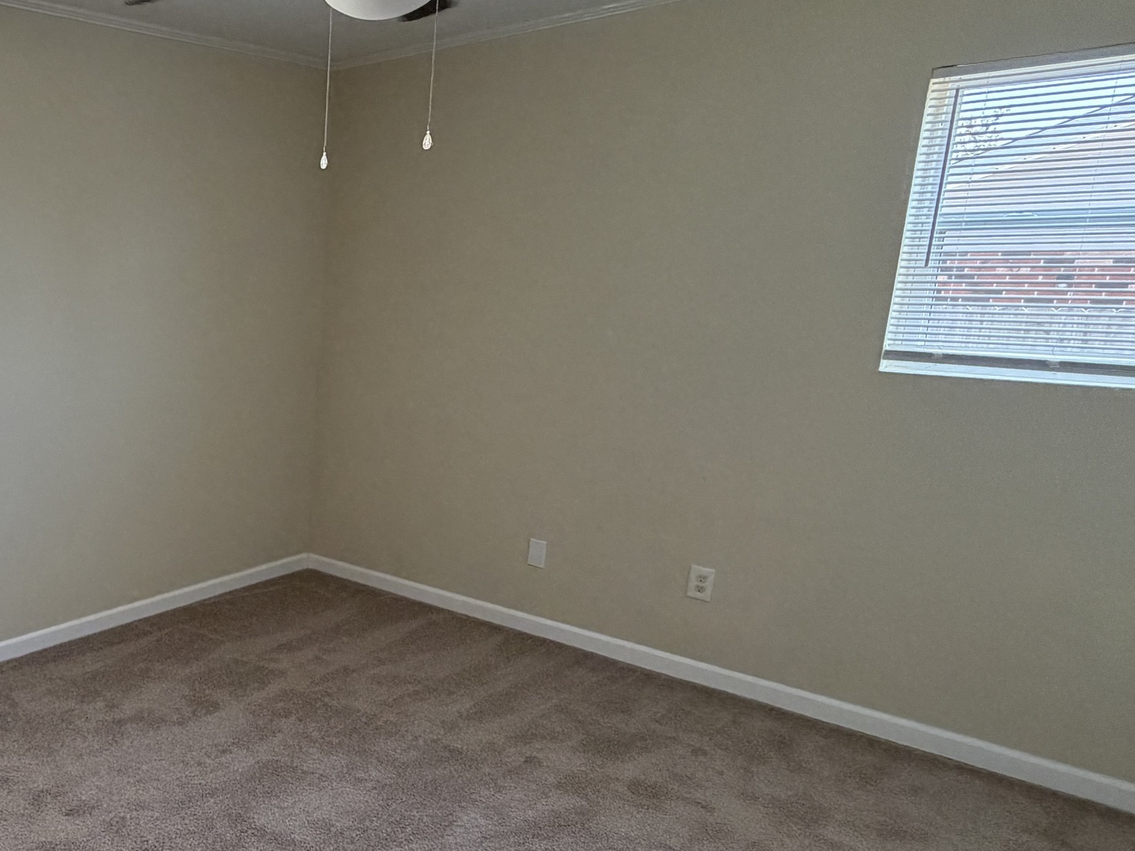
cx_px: 112
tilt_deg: -12.6
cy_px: 479
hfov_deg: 53.8
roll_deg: -0.1
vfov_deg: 48.1
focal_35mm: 29
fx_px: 951
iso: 250
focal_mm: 2.22
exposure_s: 1/120
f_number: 2.2
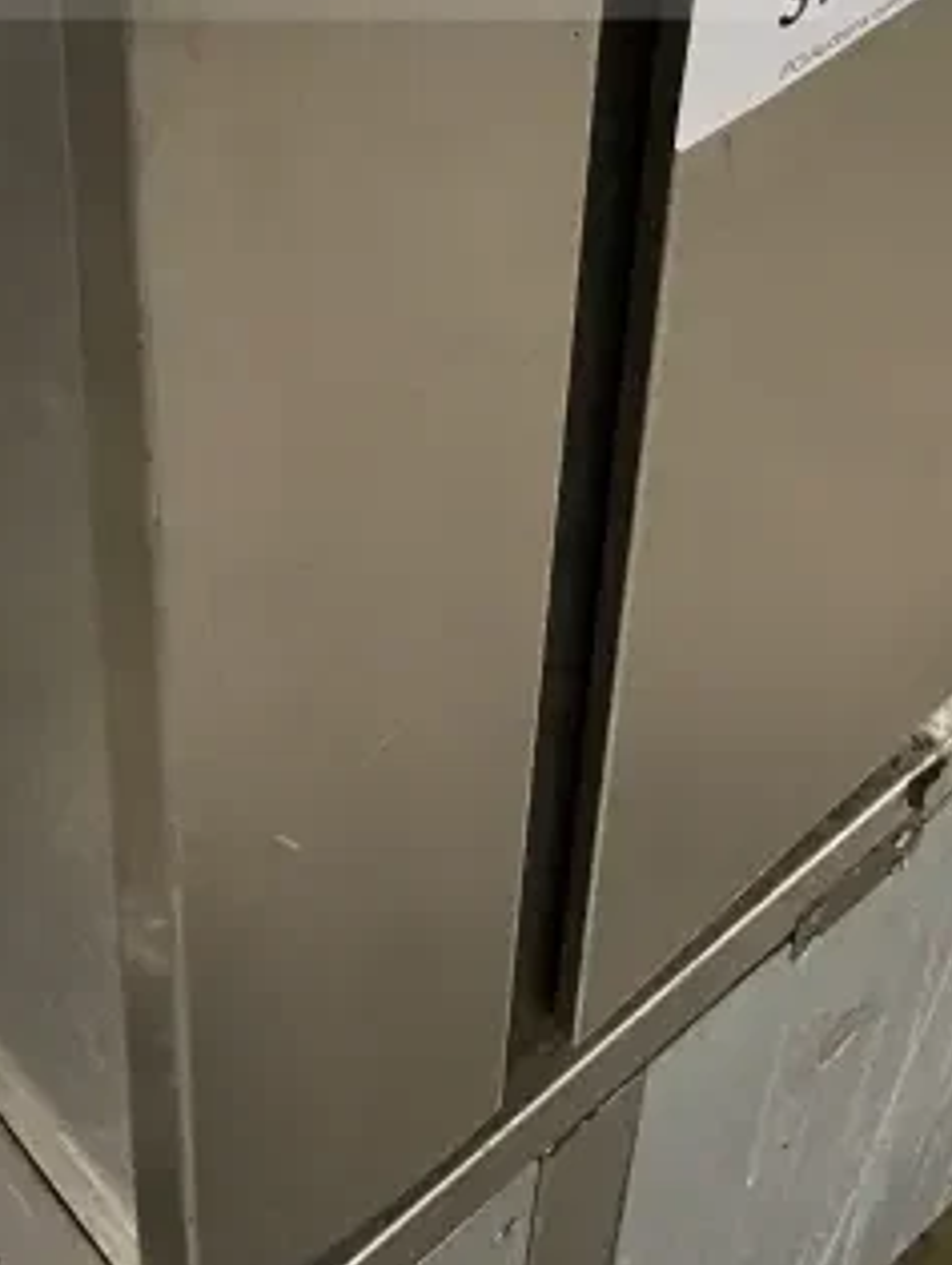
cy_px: -299
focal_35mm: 67
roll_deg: -3.2
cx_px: 382
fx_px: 2452
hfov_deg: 21.9
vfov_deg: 25.6
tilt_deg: -33.2
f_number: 1.8
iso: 160
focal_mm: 4.25
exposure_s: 1/60
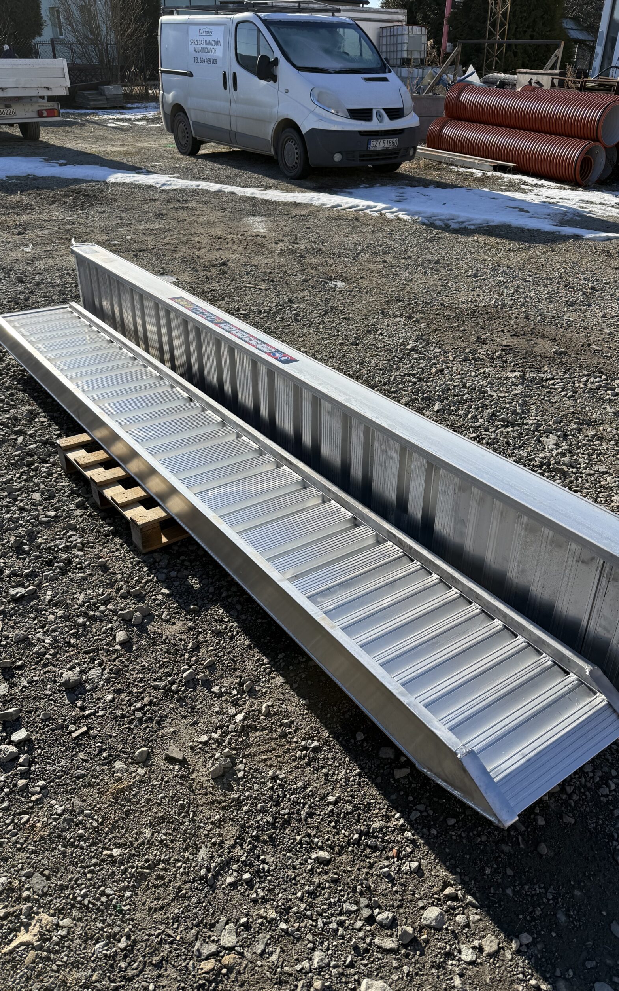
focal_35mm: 26
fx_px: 702
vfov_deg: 70.4
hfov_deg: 47.6
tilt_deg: -31.9
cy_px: 499
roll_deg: -1.8
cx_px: 334
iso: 80
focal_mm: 6.76
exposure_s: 1/3584
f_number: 1.78
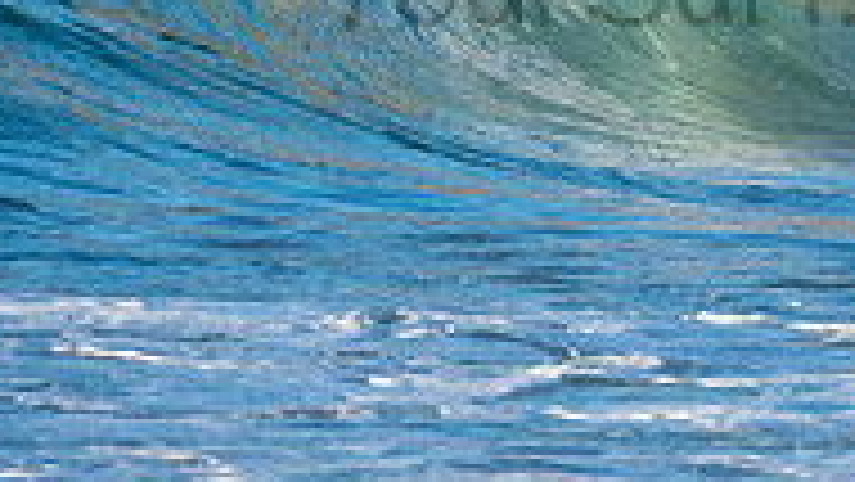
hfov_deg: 0.9
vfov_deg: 0.5
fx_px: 54335
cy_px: -79
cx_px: 788
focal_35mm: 2396
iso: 220
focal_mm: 500
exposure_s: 1/640
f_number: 5.6
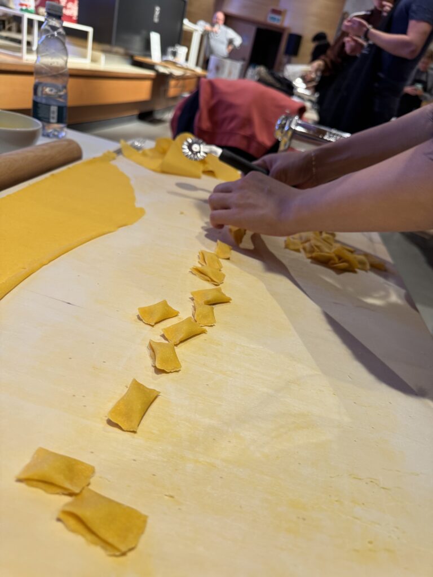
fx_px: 400
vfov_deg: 71.6
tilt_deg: -27.4
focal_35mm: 24
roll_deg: -14.4
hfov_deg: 56.8
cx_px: 216
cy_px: 288
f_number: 1.78
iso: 160
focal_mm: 6.76
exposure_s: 1/121
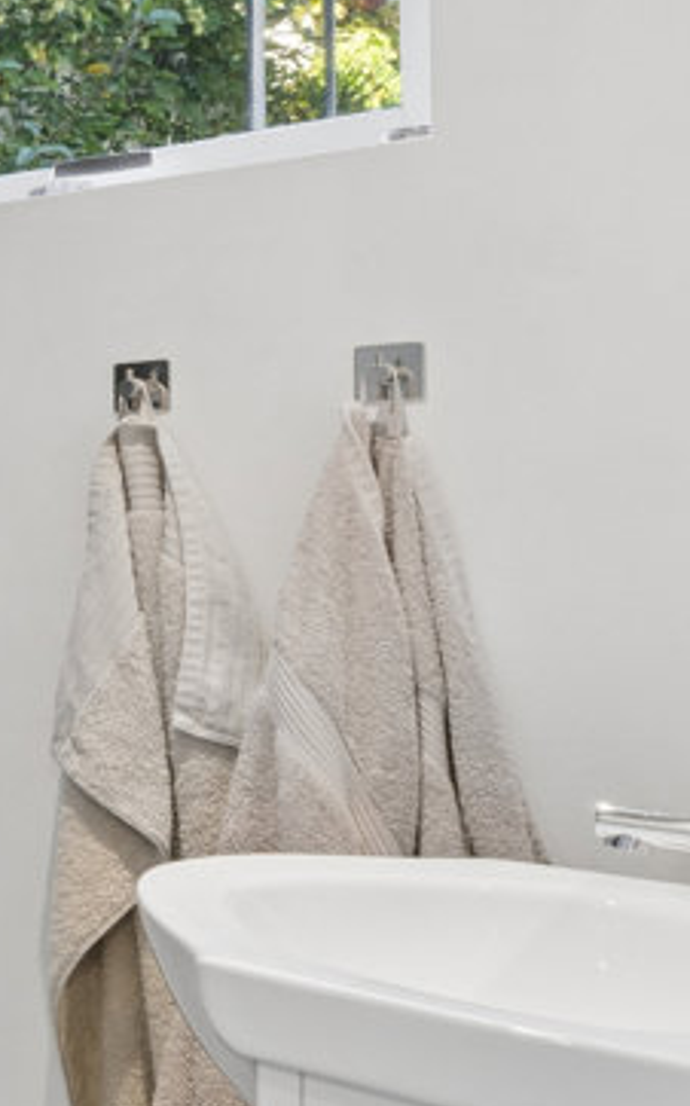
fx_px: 1553
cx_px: -983
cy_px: 495
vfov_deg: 39.1
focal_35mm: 52
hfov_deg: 14.8
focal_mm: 11
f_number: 8
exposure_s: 1/10
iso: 200
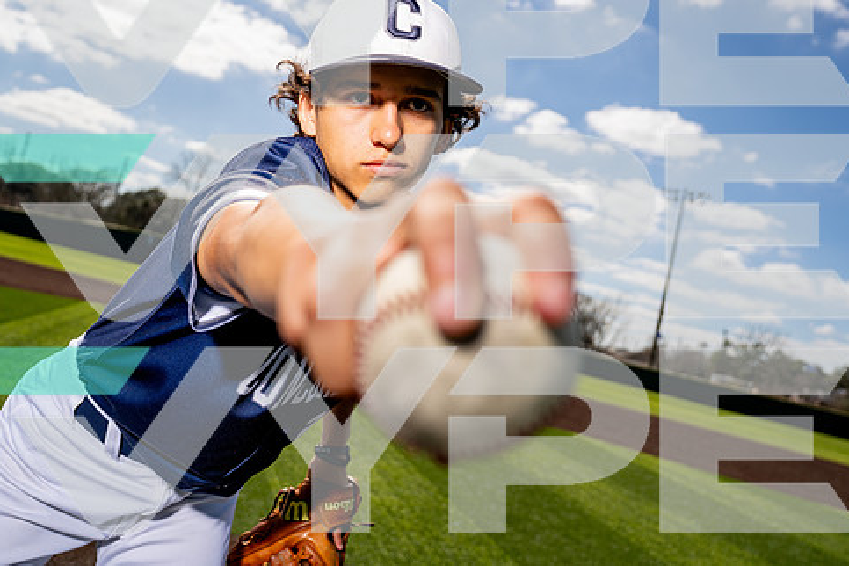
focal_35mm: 36
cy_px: 228
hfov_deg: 53.1
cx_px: 420
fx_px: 849
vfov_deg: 36.7
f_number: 4
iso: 100
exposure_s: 1/2000
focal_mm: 30
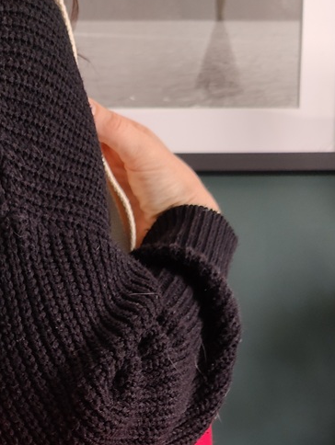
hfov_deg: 25.2
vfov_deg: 30.1
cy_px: 497
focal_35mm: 57
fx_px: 734
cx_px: 60
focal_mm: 6.06
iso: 320
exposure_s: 1/18
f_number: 1.8
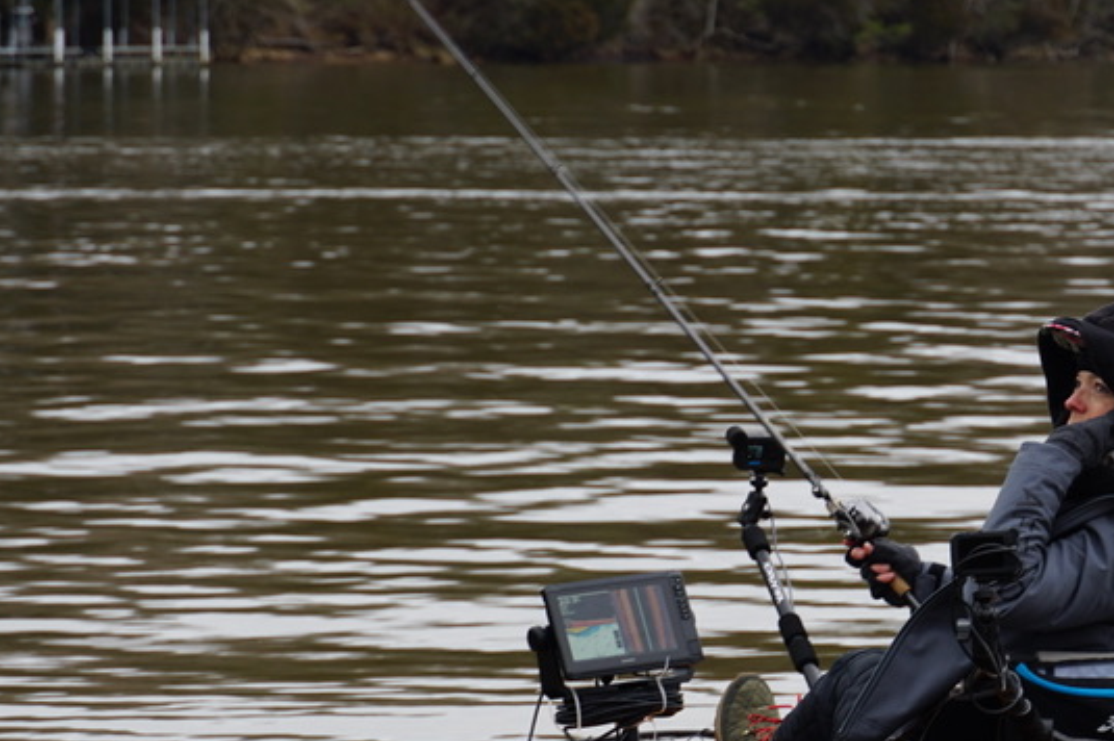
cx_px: 979
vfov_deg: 5.3
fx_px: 7917
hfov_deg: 8.0
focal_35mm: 256
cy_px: 731
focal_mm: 84
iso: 100
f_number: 5.6
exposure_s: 1/160
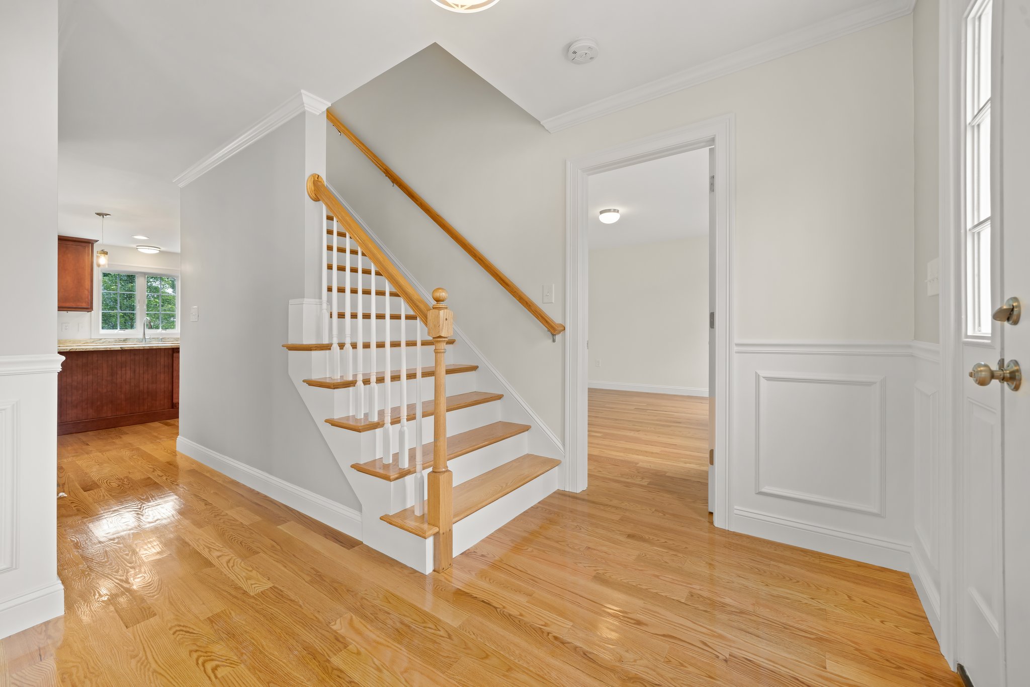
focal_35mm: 14
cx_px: 515
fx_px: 401
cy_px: 344
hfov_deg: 104.2
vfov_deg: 81.2
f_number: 7.1
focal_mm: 14
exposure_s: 1/3
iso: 250
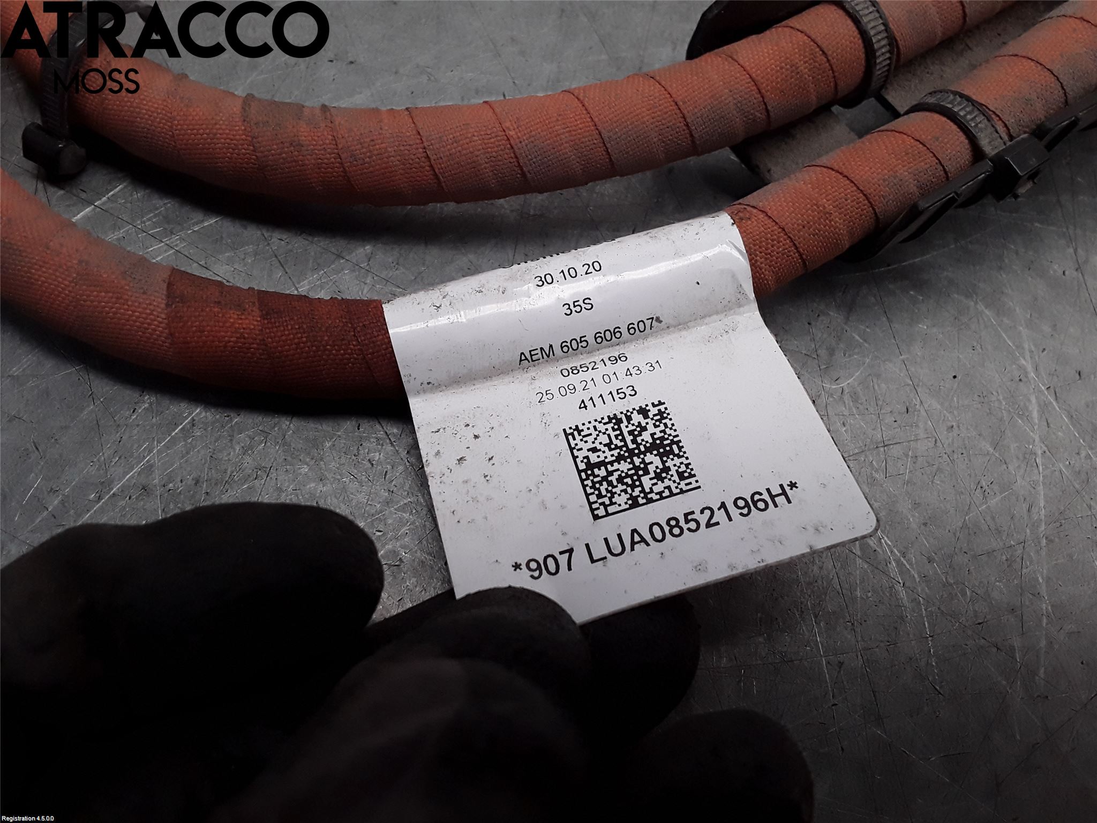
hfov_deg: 63.4
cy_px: 412
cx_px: 548
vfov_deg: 49.7
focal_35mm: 28
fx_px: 887
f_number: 1.9
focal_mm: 2.91
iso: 100
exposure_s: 1/243
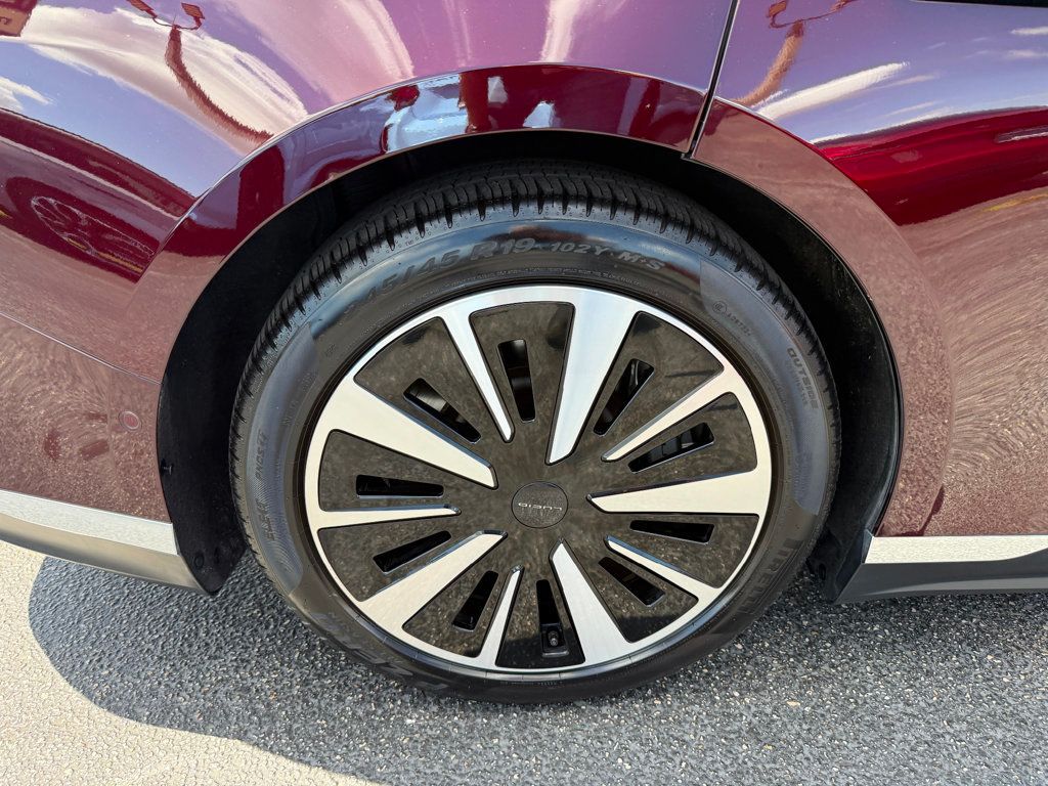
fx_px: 727
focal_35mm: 24
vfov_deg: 56.8
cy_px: 393
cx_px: 524
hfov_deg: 71.6
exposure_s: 1/521
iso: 100
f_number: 1.78
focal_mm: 6.76
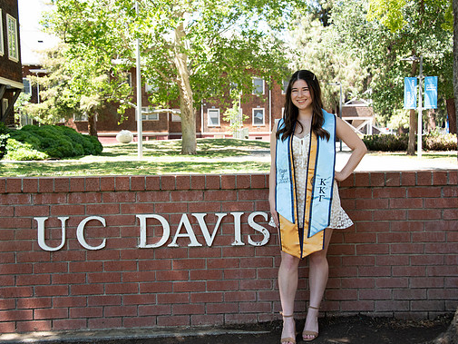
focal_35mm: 53
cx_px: 213
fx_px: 701
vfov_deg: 27.5
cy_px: 172
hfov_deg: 36.1
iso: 640
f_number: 5.6
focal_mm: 48
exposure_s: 1/320
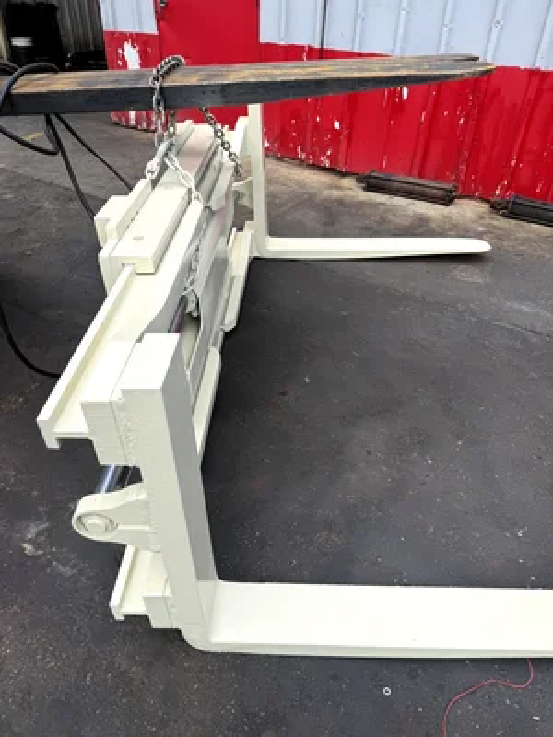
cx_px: 276
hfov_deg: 56.8
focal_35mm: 24
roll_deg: -2.0
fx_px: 511
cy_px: 368
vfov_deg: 71.6
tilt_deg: -36.0
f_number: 1.78
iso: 80
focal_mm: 6.76
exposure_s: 1/1337
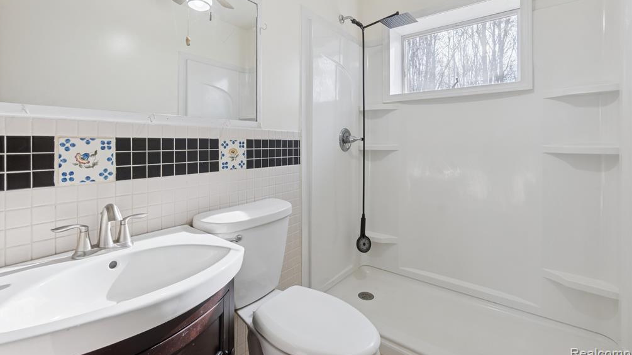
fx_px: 268
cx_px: 312
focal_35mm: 16
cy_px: 149
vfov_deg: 66.6
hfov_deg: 99.4
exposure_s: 1/40
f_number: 8
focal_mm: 10
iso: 400
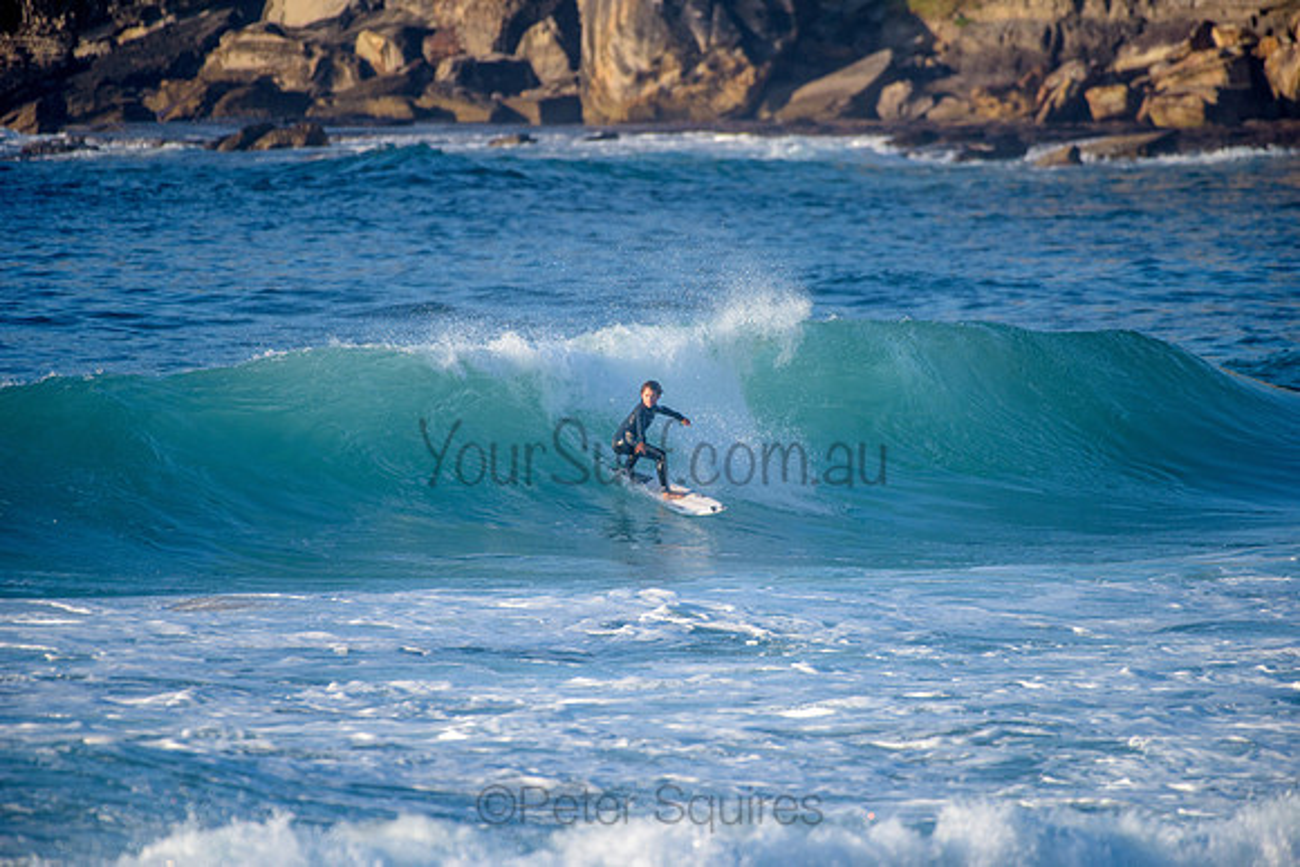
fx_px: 18059
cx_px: 650
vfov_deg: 2.8
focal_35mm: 500
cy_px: 434
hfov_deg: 4.1
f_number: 5.6
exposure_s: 1/2000
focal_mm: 500
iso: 360
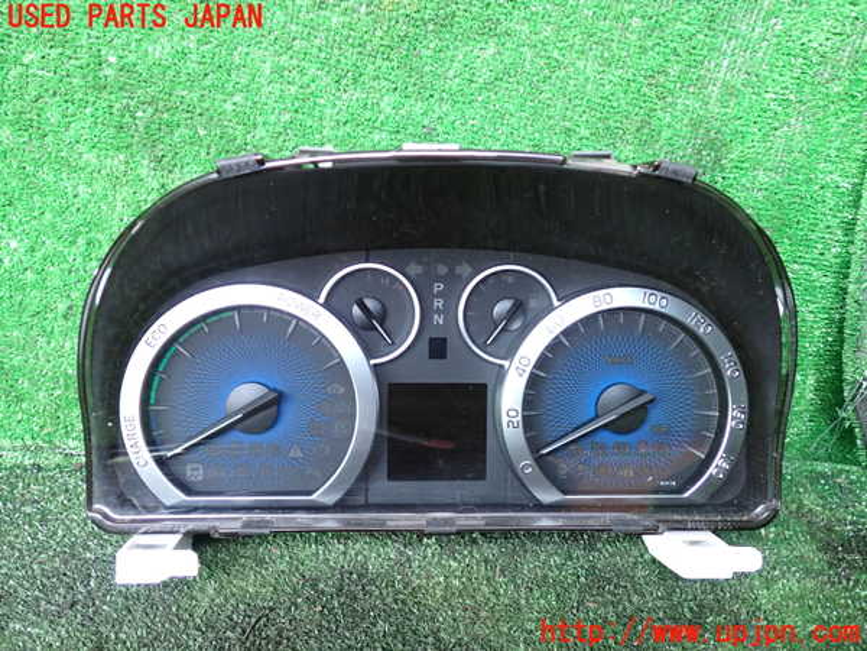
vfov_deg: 46.8
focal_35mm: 30
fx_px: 751
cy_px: 326
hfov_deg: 60.0
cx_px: 434
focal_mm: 5.4
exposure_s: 1/30
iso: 320
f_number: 2.3
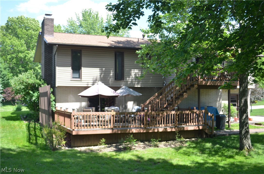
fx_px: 318
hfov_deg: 45.0
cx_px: 132
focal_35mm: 44
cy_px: 87
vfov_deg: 30.7
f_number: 4.5
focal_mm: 29
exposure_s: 1/1000
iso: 640
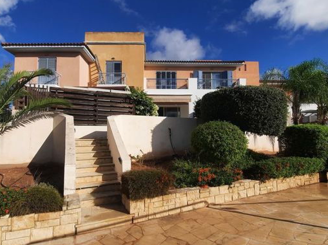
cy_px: 126
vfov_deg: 71.5
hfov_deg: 87.7
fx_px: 170
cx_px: 156
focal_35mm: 18
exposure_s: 1/2725
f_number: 2.2
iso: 40
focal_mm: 1.74
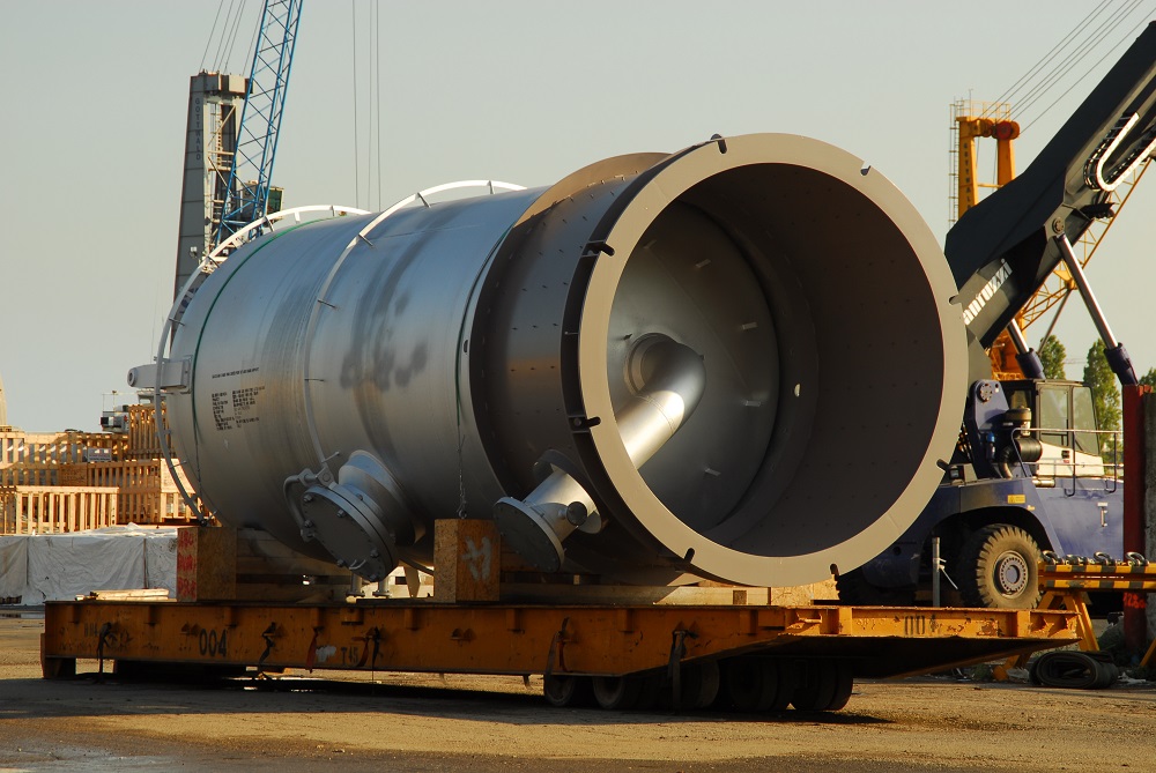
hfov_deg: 15.2
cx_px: 578
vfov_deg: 10.2
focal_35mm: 135
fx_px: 4339
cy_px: 386
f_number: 8
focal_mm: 90
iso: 100
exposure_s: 1/200
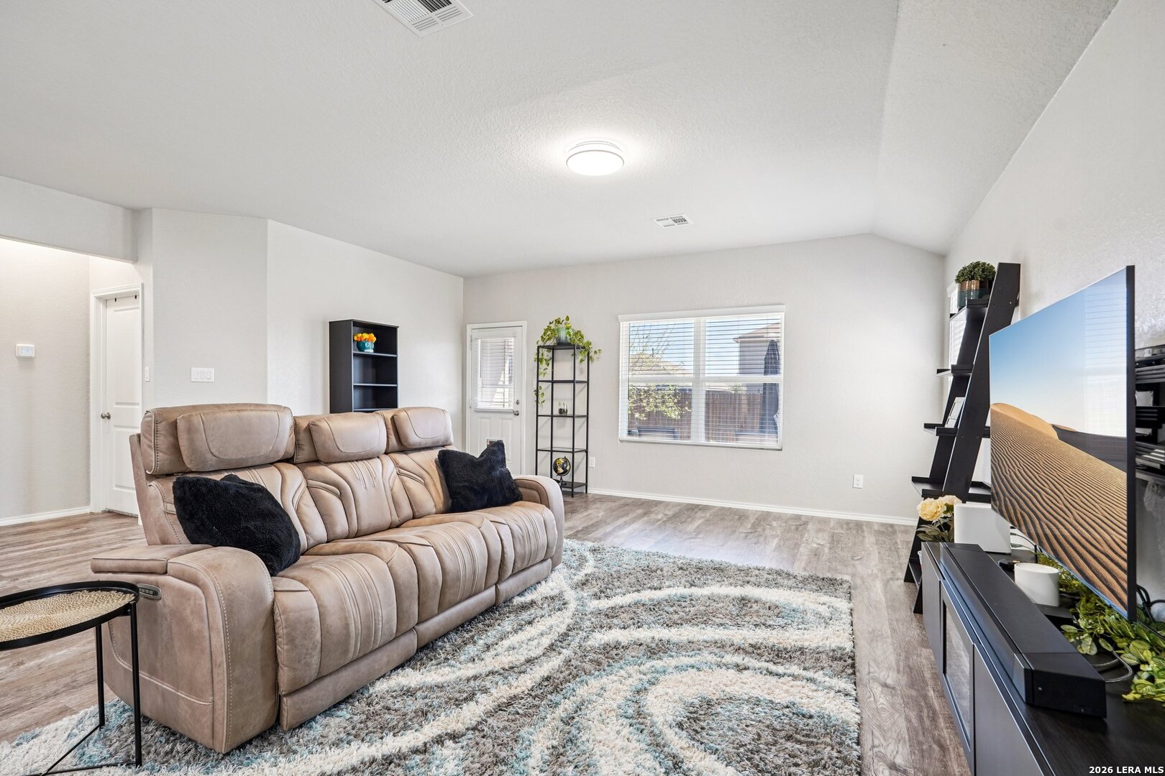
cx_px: 582
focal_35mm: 16
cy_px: 388
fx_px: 534
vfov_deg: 72.1
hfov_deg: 95.0
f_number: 8
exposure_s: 1/15
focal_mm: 16.5
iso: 400
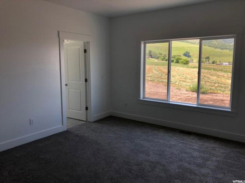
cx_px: 122
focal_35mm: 28
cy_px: 92
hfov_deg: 63.4
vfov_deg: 49.7
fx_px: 198
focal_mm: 3.99
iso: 25
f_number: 1.8
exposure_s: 1/120
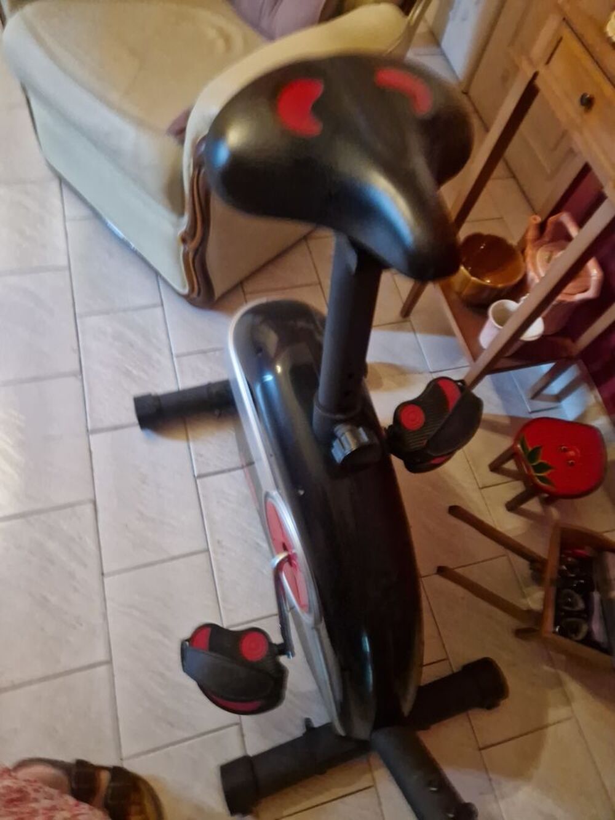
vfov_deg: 73.9
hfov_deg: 58.9
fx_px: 545
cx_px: 308
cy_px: 410
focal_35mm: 23
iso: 1000
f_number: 1.8
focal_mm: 5.4
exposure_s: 1/25
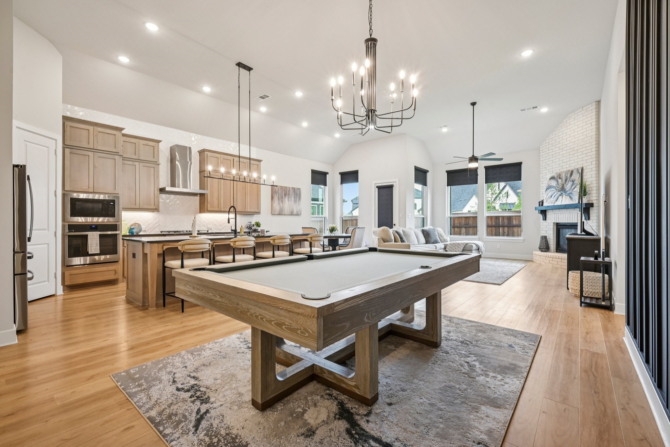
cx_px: 335
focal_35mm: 16
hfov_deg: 98.5
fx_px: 288
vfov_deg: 75.5
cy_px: 224
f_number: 9
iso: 250
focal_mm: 15.5
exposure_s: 1/13
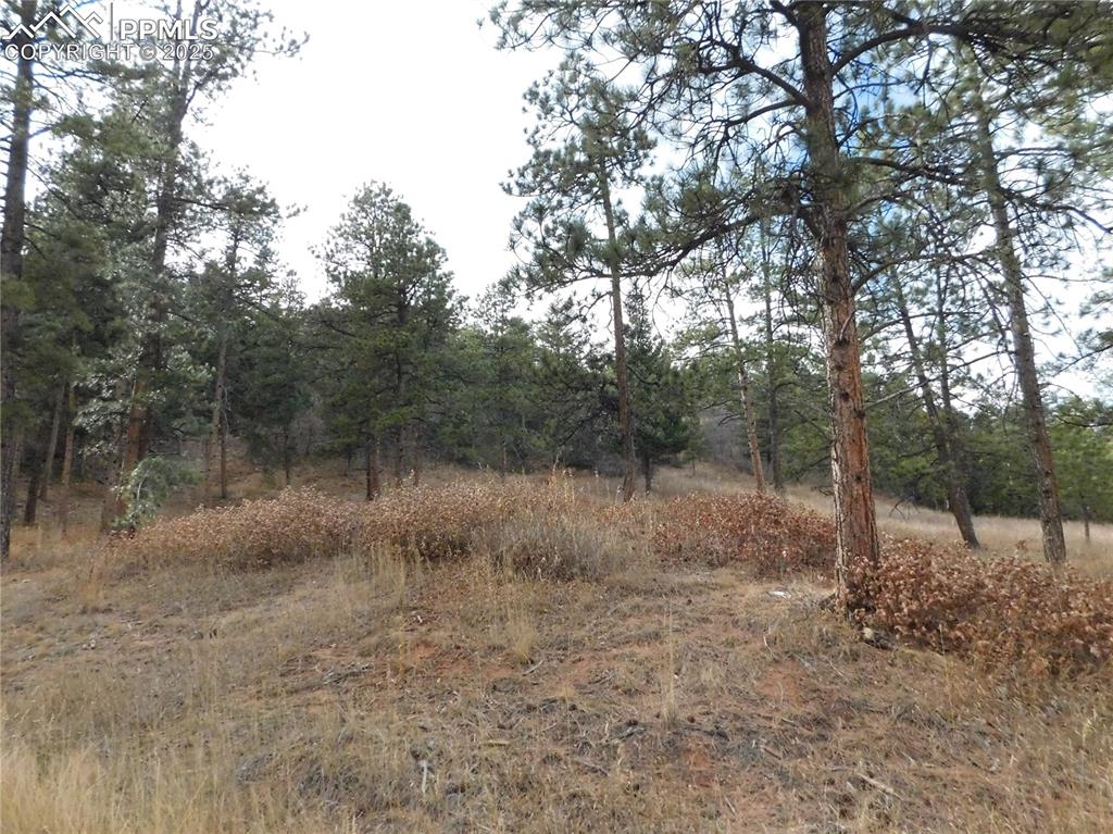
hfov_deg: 74.0
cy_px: 417
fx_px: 739
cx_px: 556
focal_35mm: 23
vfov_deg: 58.8
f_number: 6
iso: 800
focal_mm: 4
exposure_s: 1/640
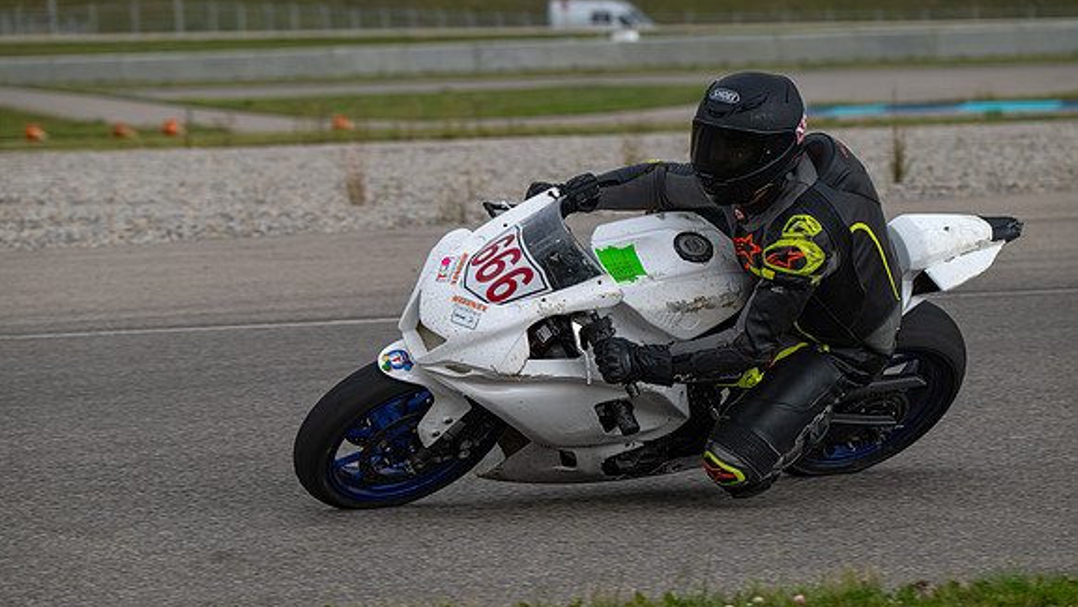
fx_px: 5431
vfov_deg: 6.4
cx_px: 539
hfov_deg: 11.3
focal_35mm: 190
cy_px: 312
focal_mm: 180
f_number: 6.3
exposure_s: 1/1250
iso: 640
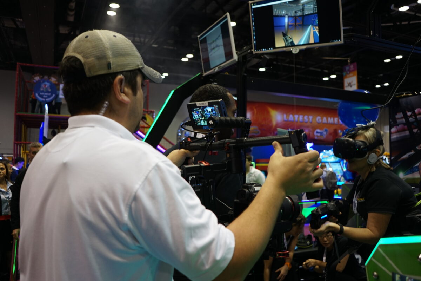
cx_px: 210
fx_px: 351
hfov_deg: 61.9
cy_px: 140
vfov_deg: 43.6
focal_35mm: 30
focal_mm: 20
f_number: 2.8
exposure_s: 1/60
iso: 400
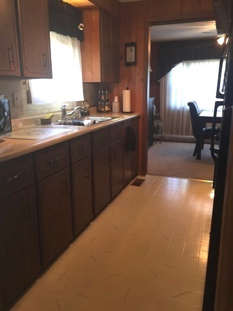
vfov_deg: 61.7
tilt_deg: -12.9
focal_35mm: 29
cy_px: 156
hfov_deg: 48.2
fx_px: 260
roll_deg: +0.5
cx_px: 116
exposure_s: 1/30
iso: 64
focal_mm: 4.15
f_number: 2.2
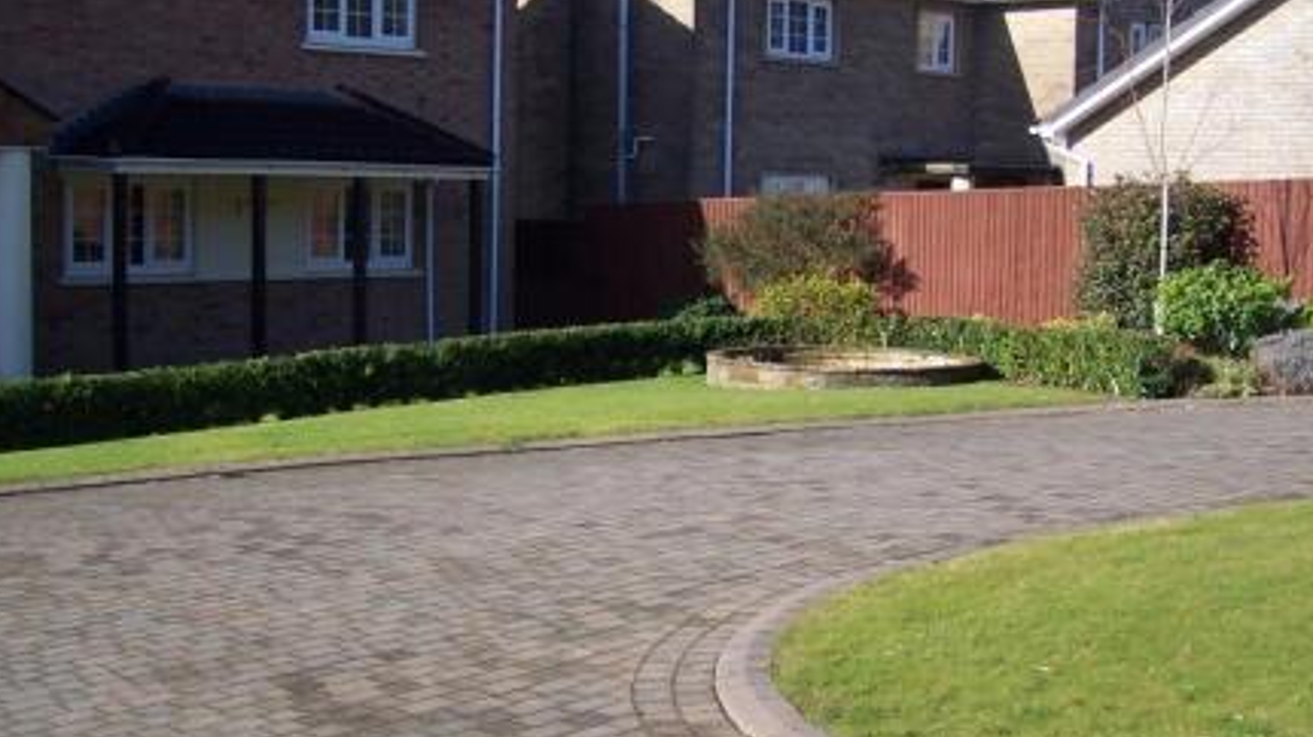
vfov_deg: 21.4
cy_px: 397
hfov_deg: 37.2
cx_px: 669
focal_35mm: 56
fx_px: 1949
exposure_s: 1/750
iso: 80
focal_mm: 6.3
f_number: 2.8
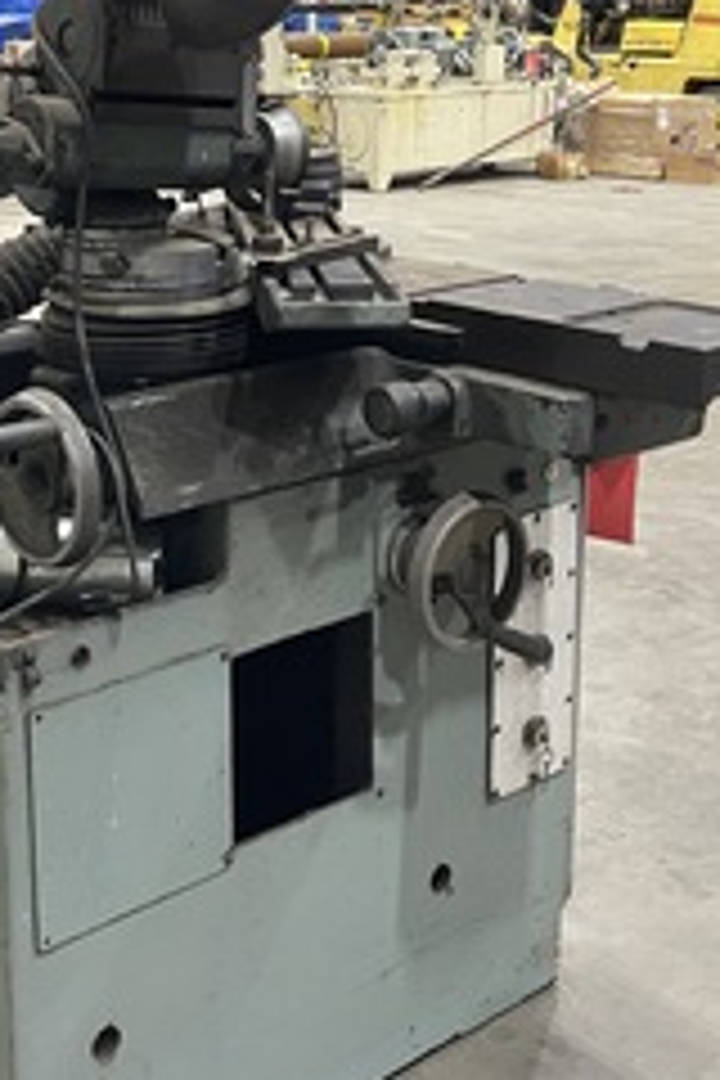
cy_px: 360
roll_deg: +0.0
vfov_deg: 37.8
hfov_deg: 25.6
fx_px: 1560
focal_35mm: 52
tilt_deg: -14.0
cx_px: 166
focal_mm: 5.1
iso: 500
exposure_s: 1/40
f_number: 1.6
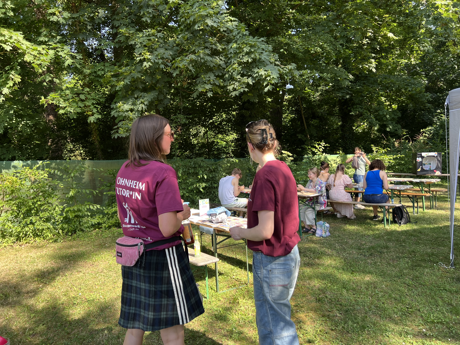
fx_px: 346
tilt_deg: +0.8
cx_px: 230
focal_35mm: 26
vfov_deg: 53.1
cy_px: 172
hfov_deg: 67.3
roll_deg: +1.8
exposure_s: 1/351
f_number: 1.5
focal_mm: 5.7
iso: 50
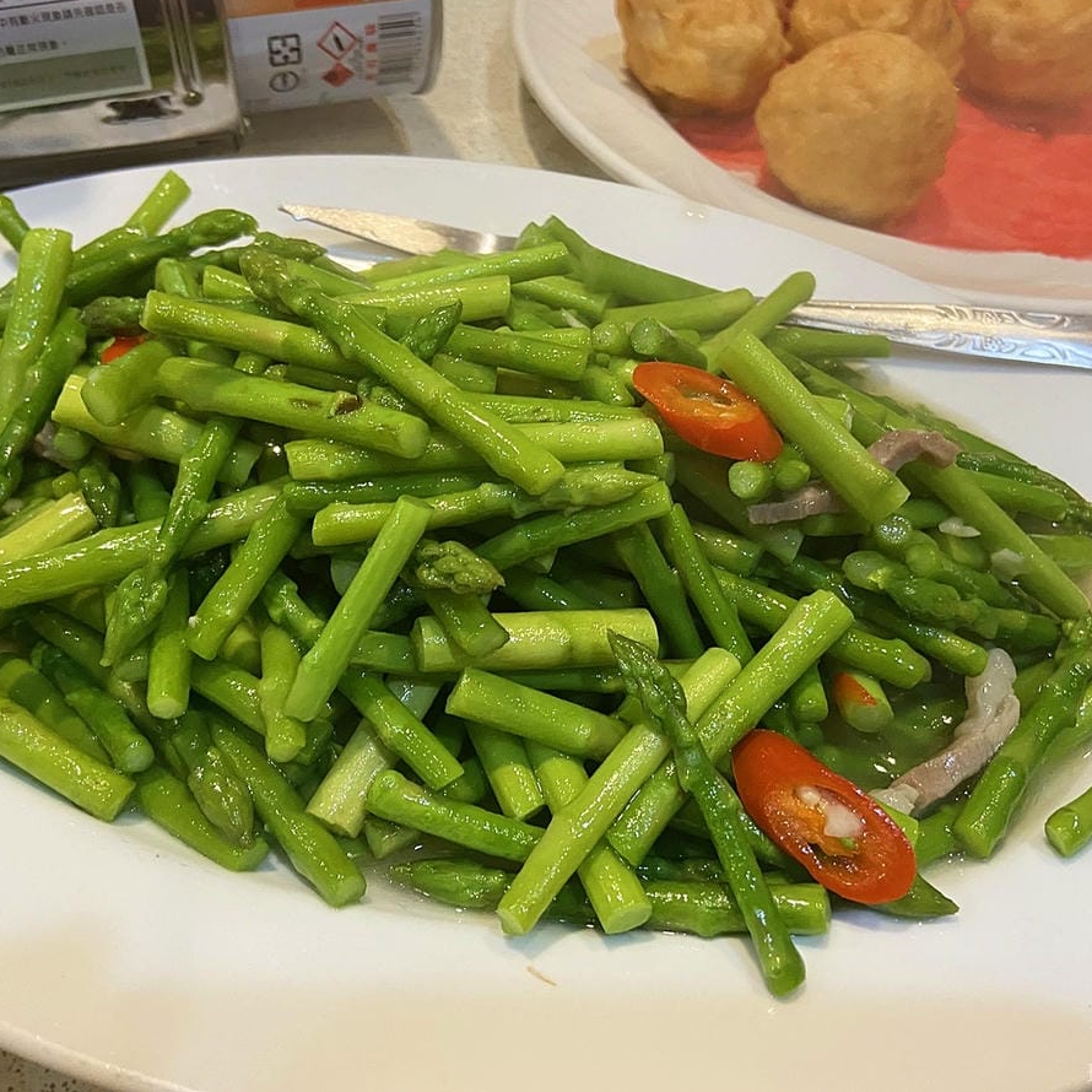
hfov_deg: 52.5
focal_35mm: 31
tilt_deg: -48.7
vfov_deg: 52.5
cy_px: 542
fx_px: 1106
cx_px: 562
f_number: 1.8
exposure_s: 1/60
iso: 200
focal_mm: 4.25
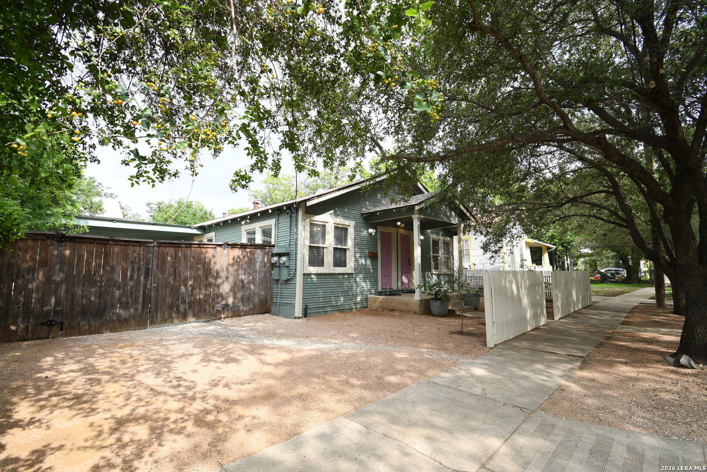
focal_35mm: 16
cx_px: 354
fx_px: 314
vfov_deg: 73.7
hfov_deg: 96.7
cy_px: 236
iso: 100
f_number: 8
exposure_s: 1/100
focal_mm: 11
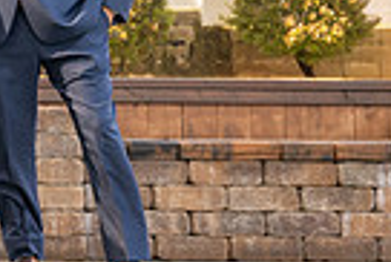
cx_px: -610
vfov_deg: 7.6
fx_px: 1935
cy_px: -113
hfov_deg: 9.9
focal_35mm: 178
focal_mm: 27
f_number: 6.3
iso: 320
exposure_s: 1/160
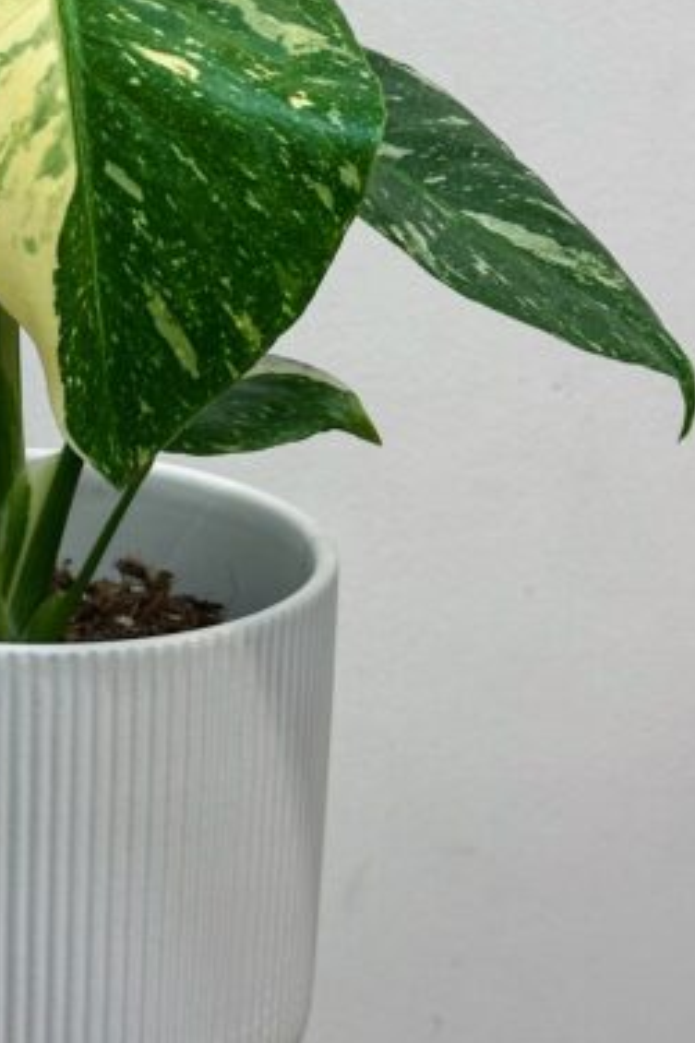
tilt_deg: -17.4
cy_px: 404
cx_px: -47
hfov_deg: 12.7
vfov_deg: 19.3
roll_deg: -2.1
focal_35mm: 106
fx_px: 3072
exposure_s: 1/50
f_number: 1.78
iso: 80
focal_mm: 6.86
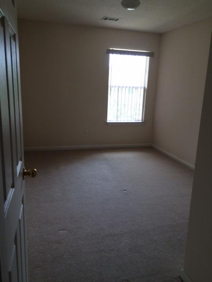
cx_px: 106
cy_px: 141
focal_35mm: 29
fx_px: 237
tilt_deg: -13.0
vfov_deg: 61.7
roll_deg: -0.9
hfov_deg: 48.2
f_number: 2.2
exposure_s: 1/60
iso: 50
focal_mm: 4.15
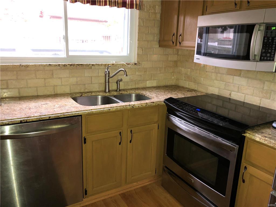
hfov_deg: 61.7
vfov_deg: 48.2
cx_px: 138
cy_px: 104
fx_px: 231
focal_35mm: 29
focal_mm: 3.99
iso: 160
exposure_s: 1/30
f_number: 1.8
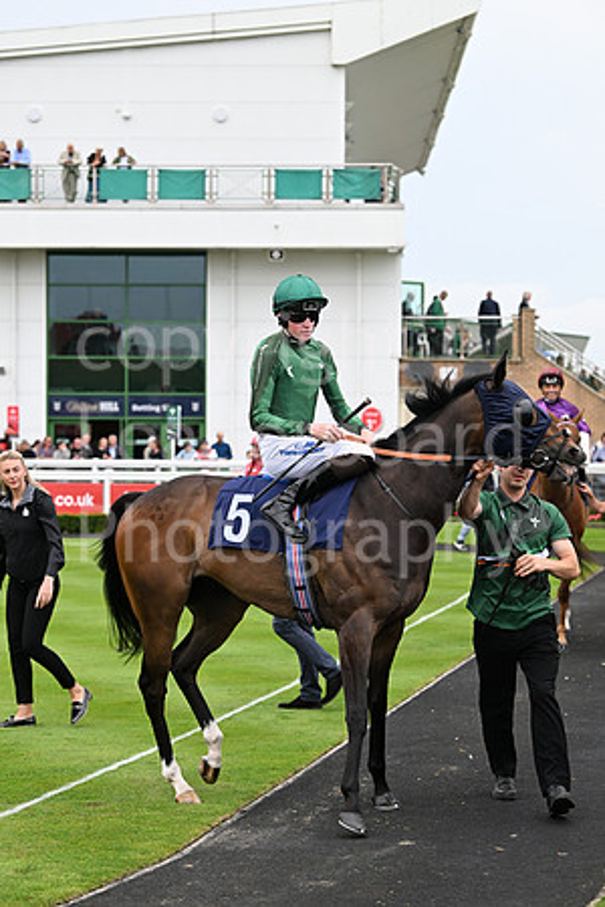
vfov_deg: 21.5
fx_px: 2395
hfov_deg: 14.4
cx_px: 302
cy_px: 454
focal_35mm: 95
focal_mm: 95
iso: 800
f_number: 4.5
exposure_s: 1/1250
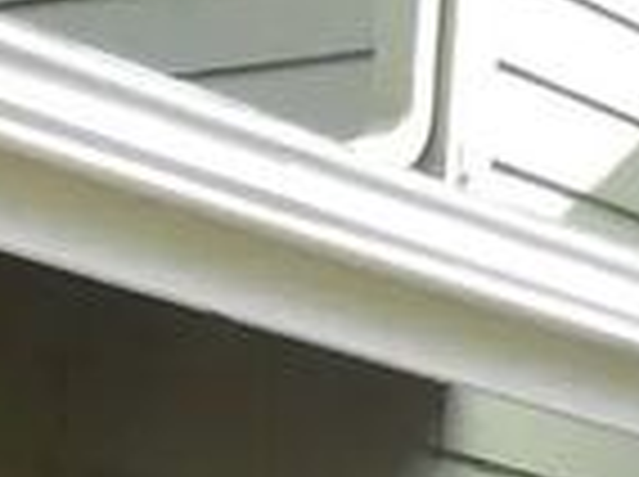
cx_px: 1256
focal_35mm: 188
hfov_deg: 9.8
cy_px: 414
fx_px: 3465
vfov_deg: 7.9
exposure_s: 1/250
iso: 160
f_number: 3.5
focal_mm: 4.6
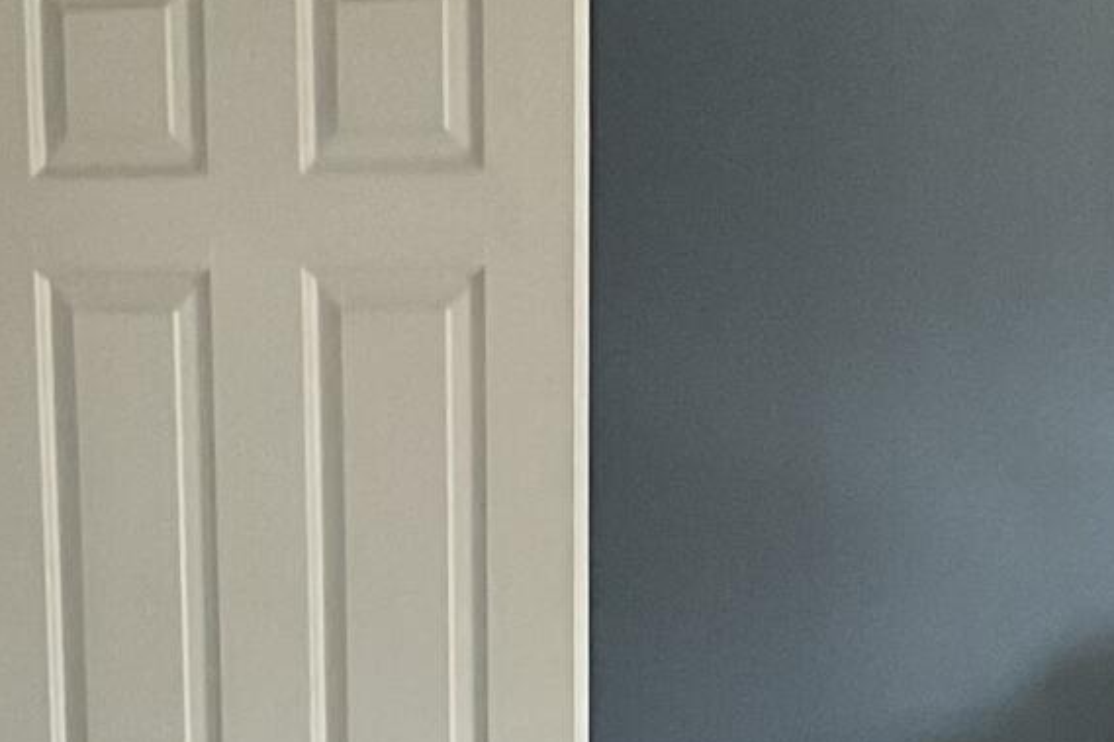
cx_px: 568
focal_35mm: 159
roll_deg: -0.4
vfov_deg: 8.0
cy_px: 1750
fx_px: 4918
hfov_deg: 12.9
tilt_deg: -16.8
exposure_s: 1/60
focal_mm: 3
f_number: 1.8
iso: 125
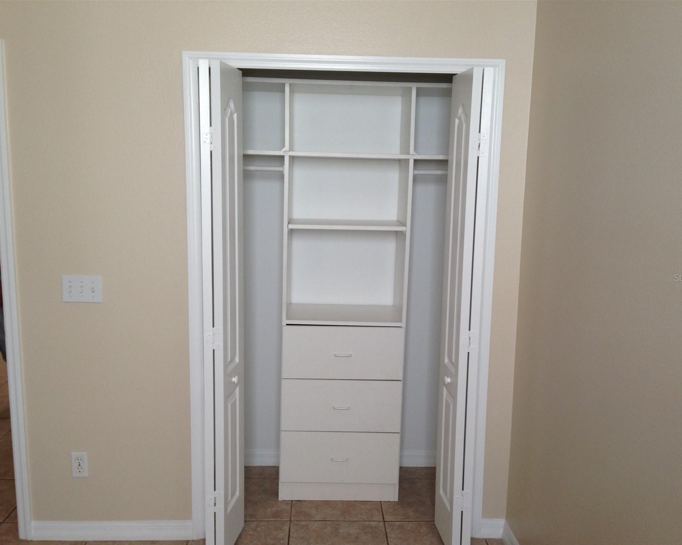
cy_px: 277
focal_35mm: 35
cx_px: 347
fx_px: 707
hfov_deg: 51.5
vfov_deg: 42.2
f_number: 2.4
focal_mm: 4.13
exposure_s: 1/60
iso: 64
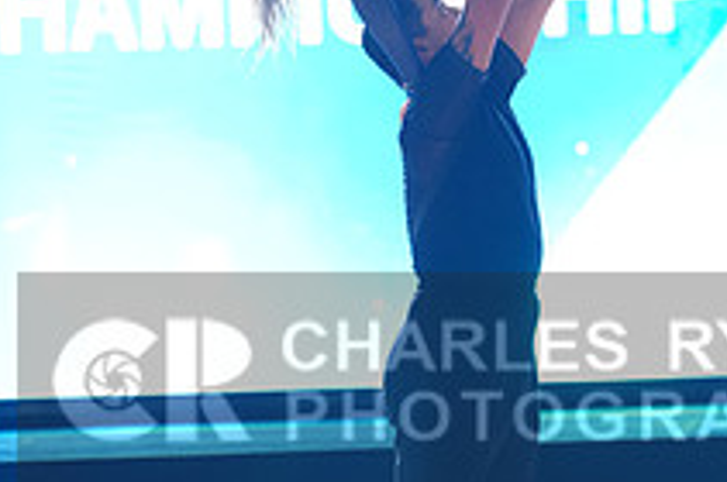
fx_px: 6997
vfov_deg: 3.9
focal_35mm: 347
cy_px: 389
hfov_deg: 5.9
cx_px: 494
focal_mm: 126
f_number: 2.8
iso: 1250
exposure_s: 1/320
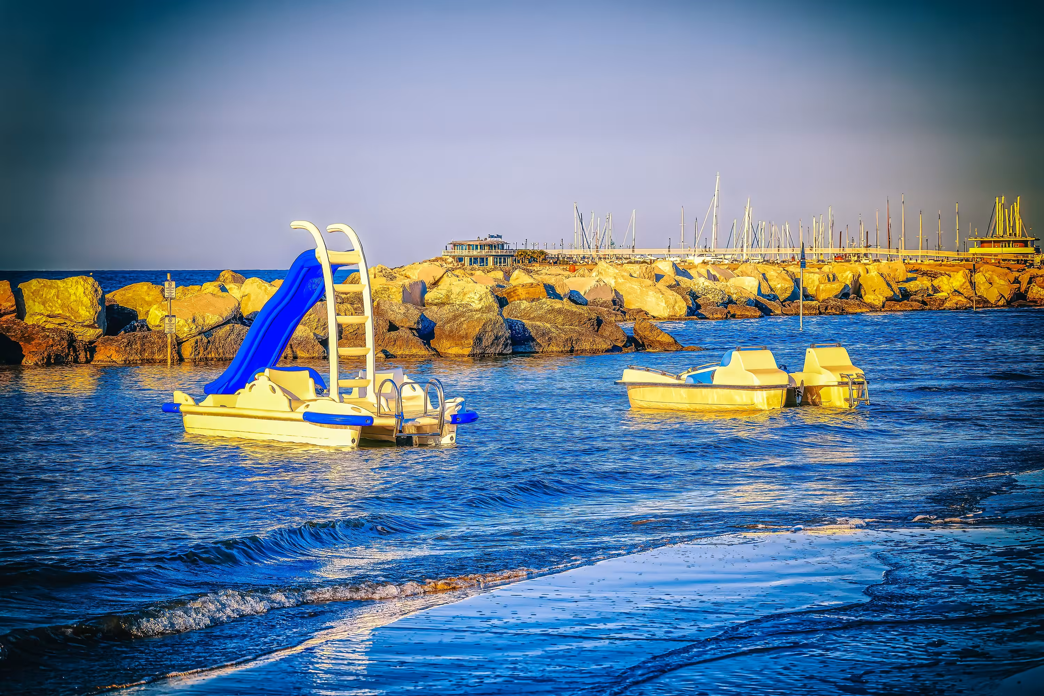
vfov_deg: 13.0
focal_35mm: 105
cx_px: 522
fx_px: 3045
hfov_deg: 19.5
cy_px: 348
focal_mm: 70
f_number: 5.6
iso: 320
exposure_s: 1/400
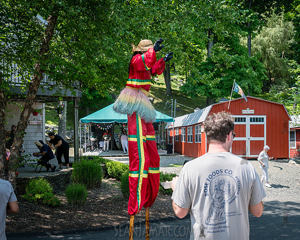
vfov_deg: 35.7
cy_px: 123
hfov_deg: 43.8
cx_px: 161
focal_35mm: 42
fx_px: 373
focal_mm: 35
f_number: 4.5
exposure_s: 1/250
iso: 100
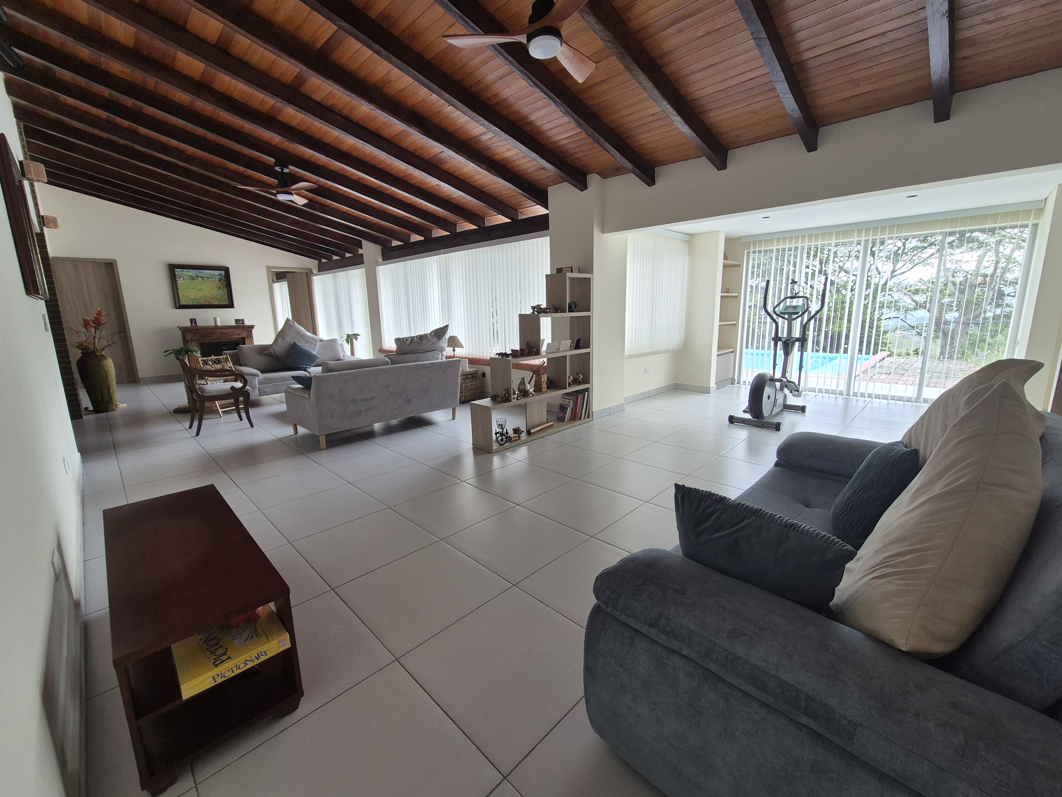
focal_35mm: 13
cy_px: 398
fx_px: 399
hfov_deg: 106.2
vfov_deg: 89.9
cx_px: 531
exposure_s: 1/100
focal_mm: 2.2
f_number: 2.2
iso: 80
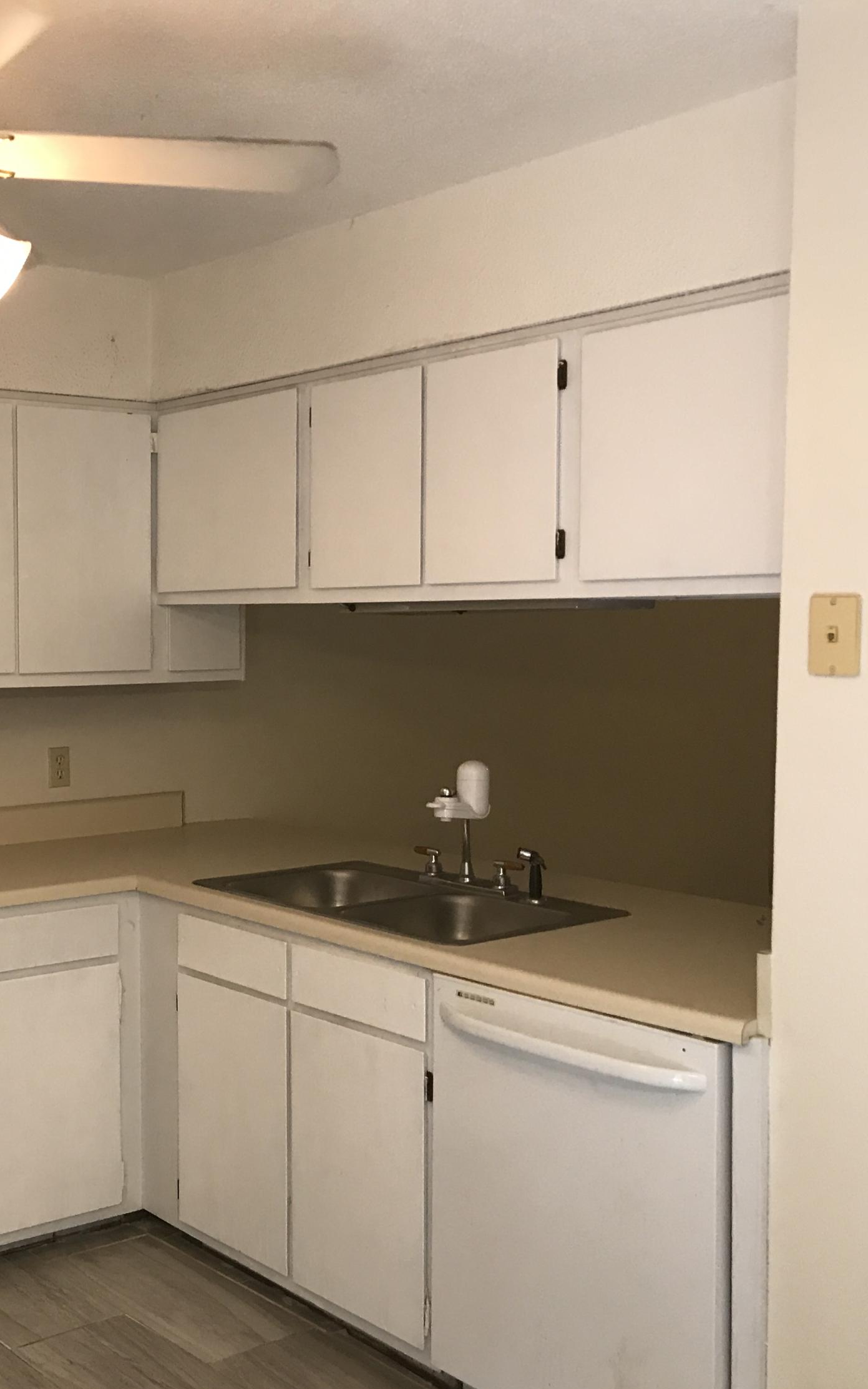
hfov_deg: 30.2
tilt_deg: -3.4
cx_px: 37
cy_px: 701
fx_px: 1514
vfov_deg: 49.3
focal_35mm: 40
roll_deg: +0.8
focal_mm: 3.99
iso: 40
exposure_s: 1/30
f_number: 1.8
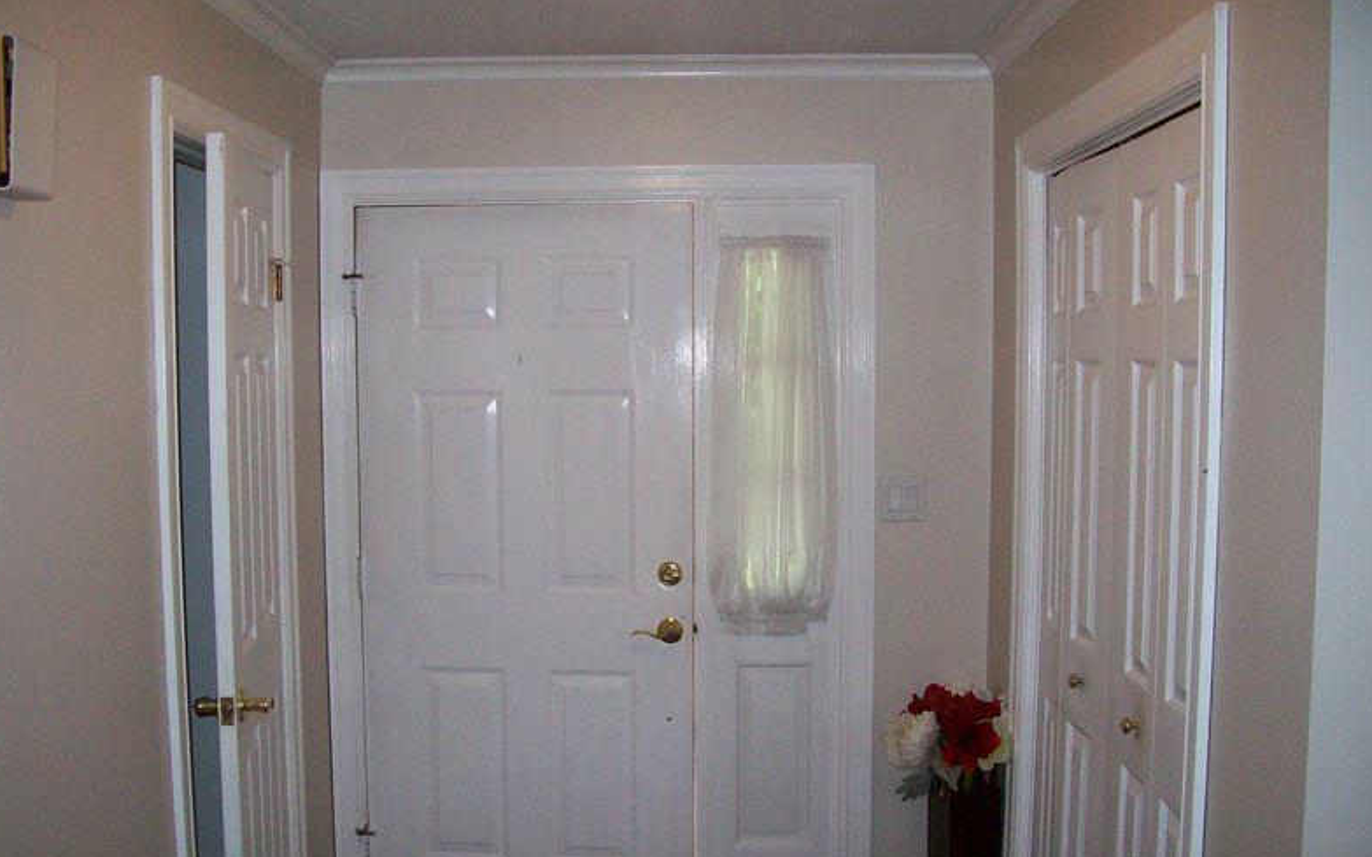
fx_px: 1458
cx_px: 678
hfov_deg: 50.4
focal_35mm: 39
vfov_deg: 32.7
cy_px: 494
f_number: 2.7
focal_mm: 6
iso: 200
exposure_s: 1/64
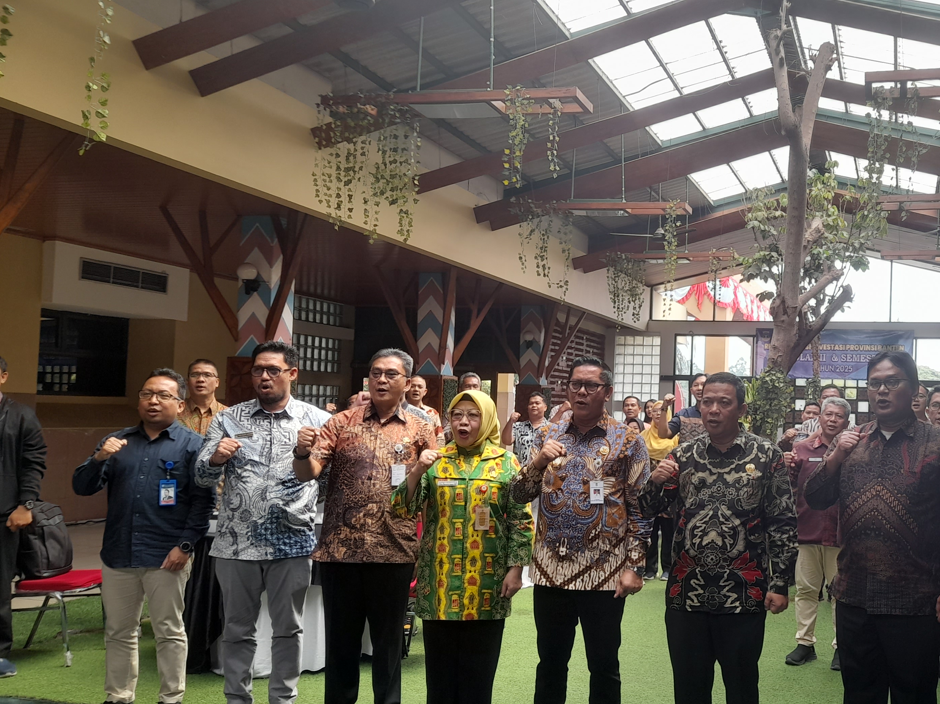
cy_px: 378
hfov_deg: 49.9
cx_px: 665
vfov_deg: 39.6
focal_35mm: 36
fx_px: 977
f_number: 2
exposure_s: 1/50
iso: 25
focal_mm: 4.6
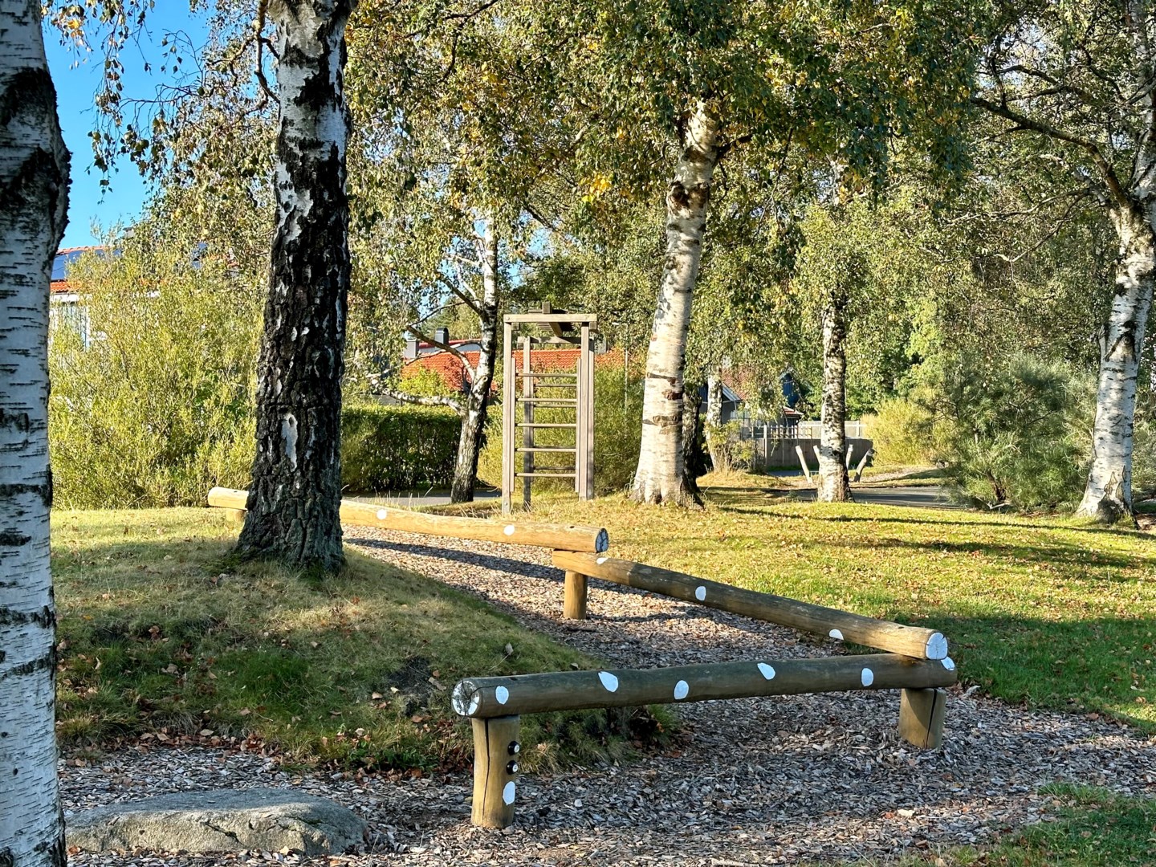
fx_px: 1603
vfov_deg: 30.3
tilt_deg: +0.8
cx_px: 578
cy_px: 434
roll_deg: -0.1
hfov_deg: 39.7
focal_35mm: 48
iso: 64
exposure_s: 1/971
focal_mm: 6.86
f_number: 1.78
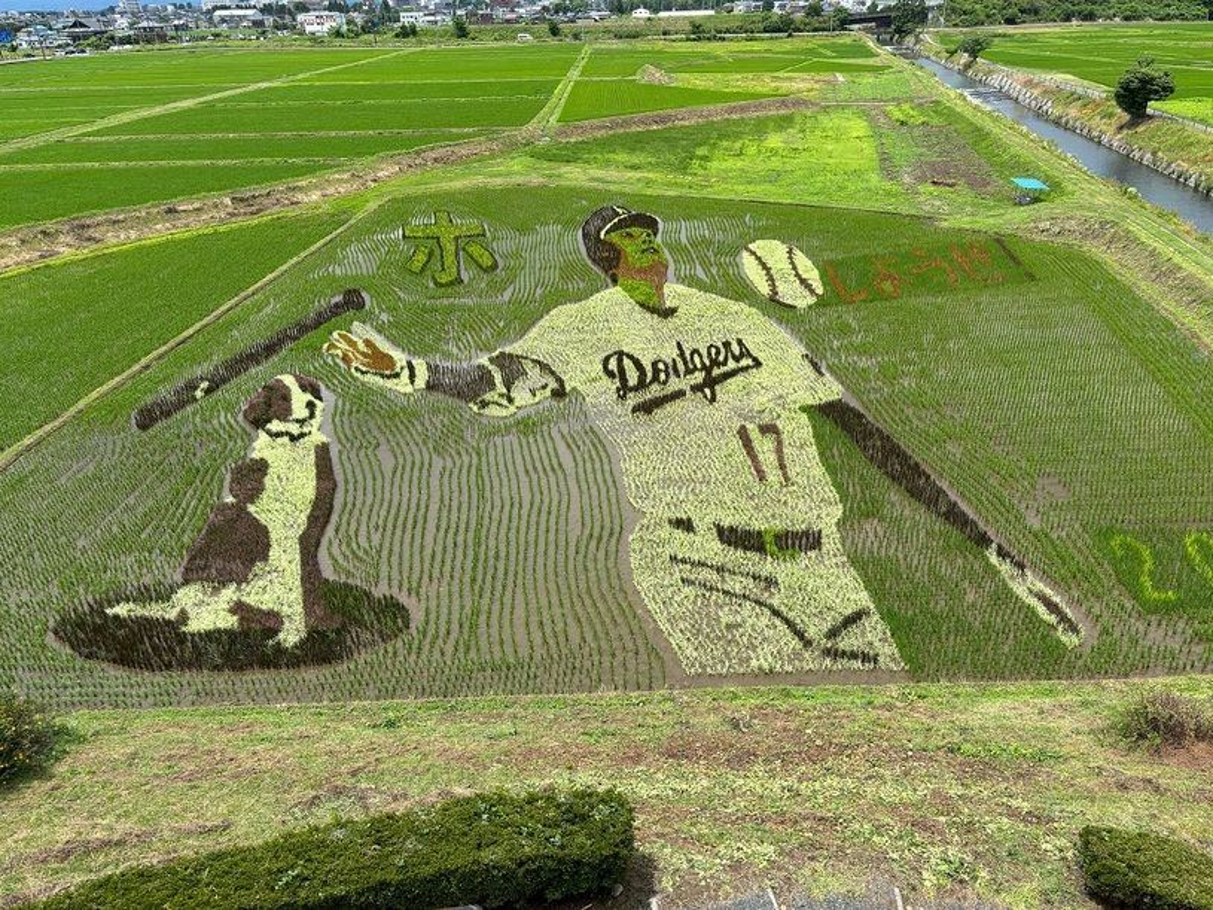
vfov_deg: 53.1
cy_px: 455
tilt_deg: -25.5
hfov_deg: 67.3
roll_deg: +1.9
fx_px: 911
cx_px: 606
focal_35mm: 26
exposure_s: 1/3106
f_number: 1.6
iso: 50
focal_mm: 5.96
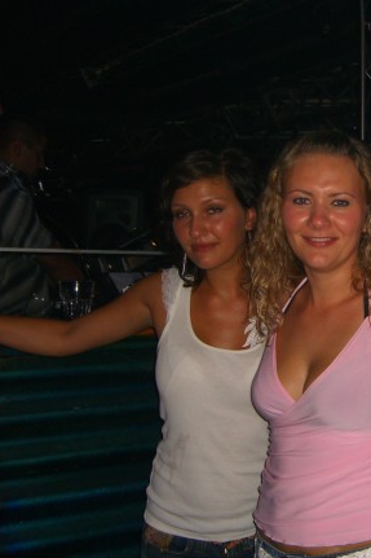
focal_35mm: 55
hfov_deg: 23.8
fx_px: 851
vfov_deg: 36.3
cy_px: 271
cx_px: 350
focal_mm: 7.9
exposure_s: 1/60
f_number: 2.8
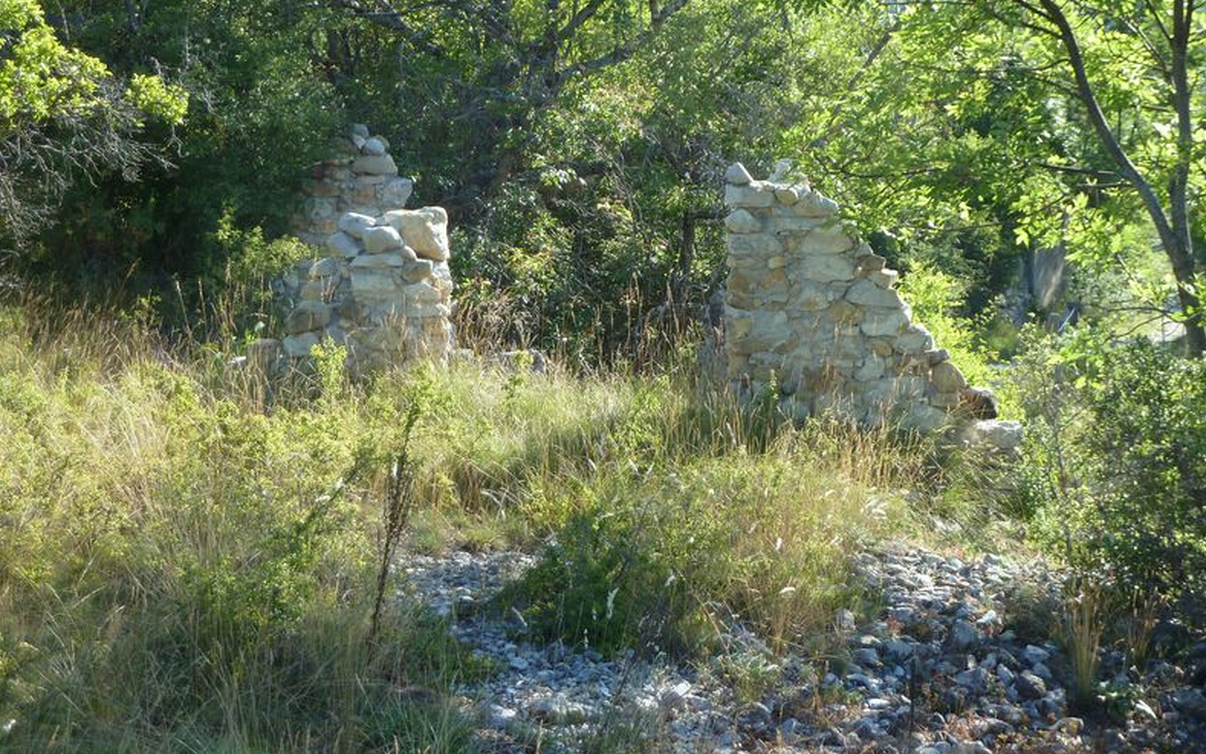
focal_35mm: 72
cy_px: 324
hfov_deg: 28.6
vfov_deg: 18.1
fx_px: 2366
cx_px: 602
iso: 80
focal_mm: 11
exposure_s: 1/125
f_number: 4.1
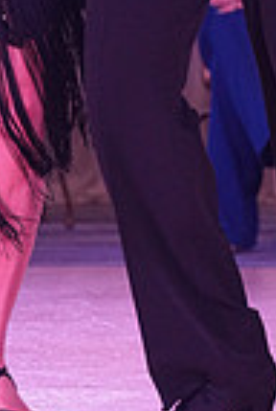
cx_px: 131
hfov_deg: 2.6
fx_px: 6065
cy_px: -170
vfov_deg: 3.9
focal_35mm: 530
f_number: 5.6
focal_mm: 131
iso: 2500
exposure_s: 1/200
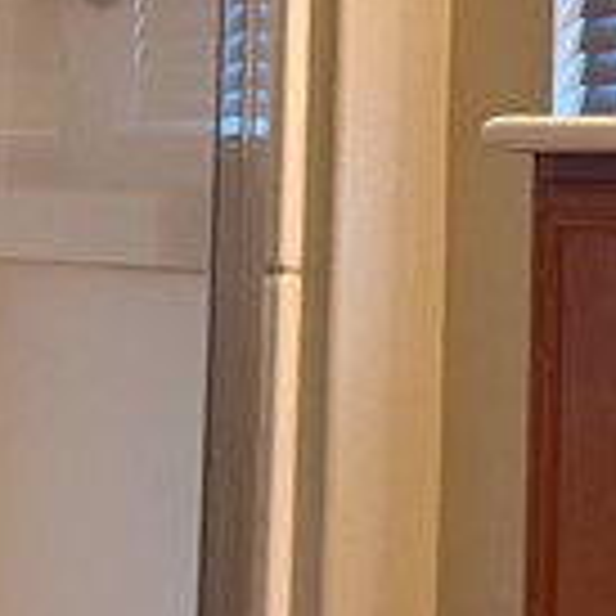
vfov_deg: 10.9
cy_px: -18
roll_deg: -0.7
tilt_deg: +4.1
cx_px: 629
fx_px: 3201
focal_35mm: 159
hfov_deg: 10.9
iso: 250
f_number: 1.78
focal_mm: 6.76
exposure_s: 1/60.2
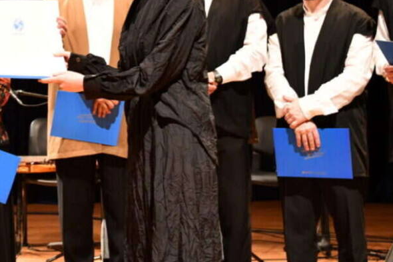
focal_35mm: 118
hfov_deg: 17.1
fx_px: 1288
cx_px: 47
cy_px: 4
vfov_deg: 11.5
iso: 2000
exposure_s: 1/25
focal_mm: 58
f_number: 4.5
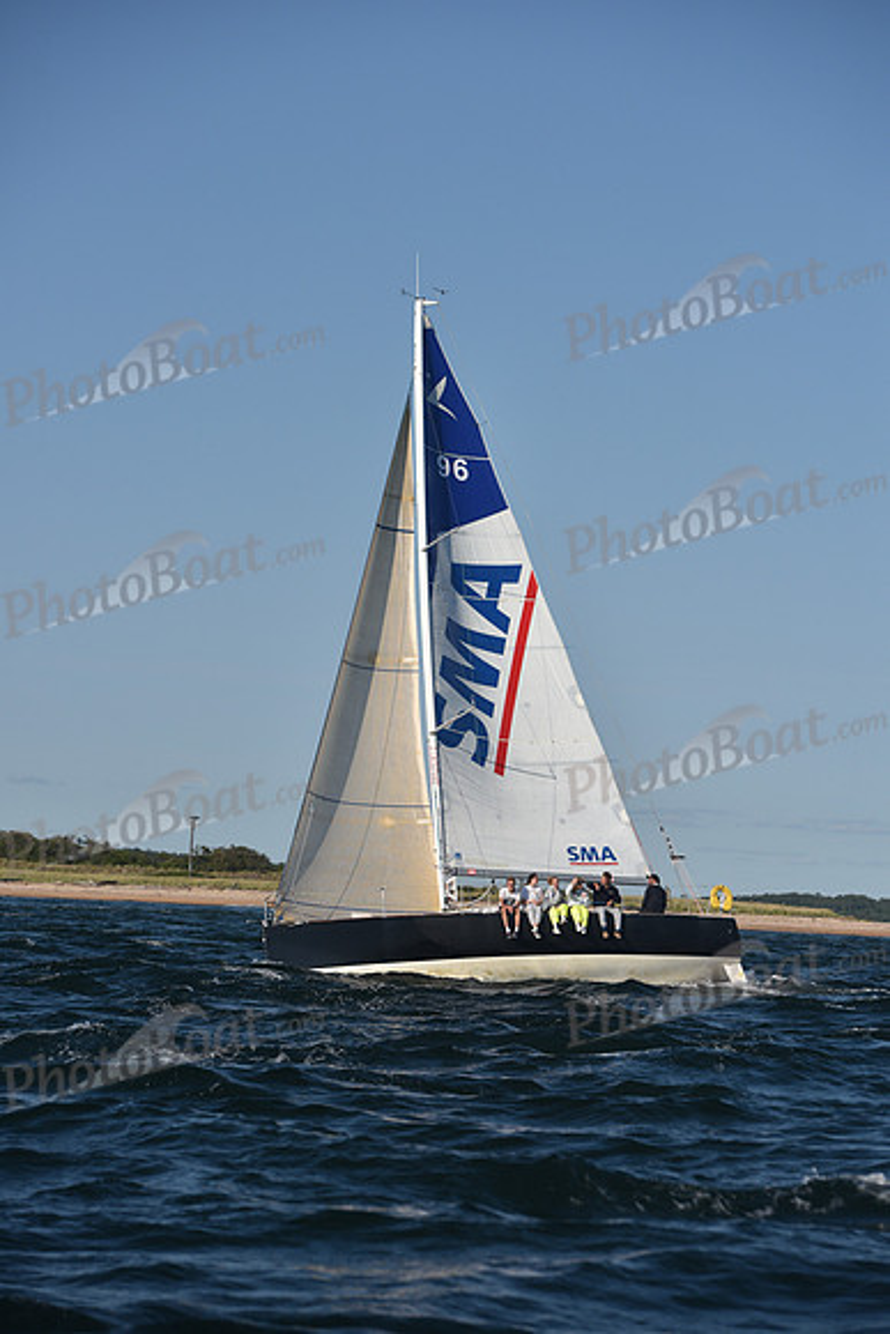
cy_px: 667
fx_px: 4521
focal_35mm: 122
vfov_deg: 16.8
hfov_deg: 11.2
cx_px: 445
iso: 250
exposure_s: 1/1600
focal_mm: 122
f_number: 4.5
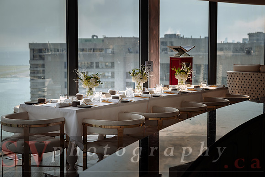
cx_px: 135
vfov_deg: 20.9
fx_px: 480
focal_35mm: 65
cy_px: 88
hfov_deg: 30.9
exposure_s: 1/400
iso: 64
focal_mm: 63
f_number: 4.5
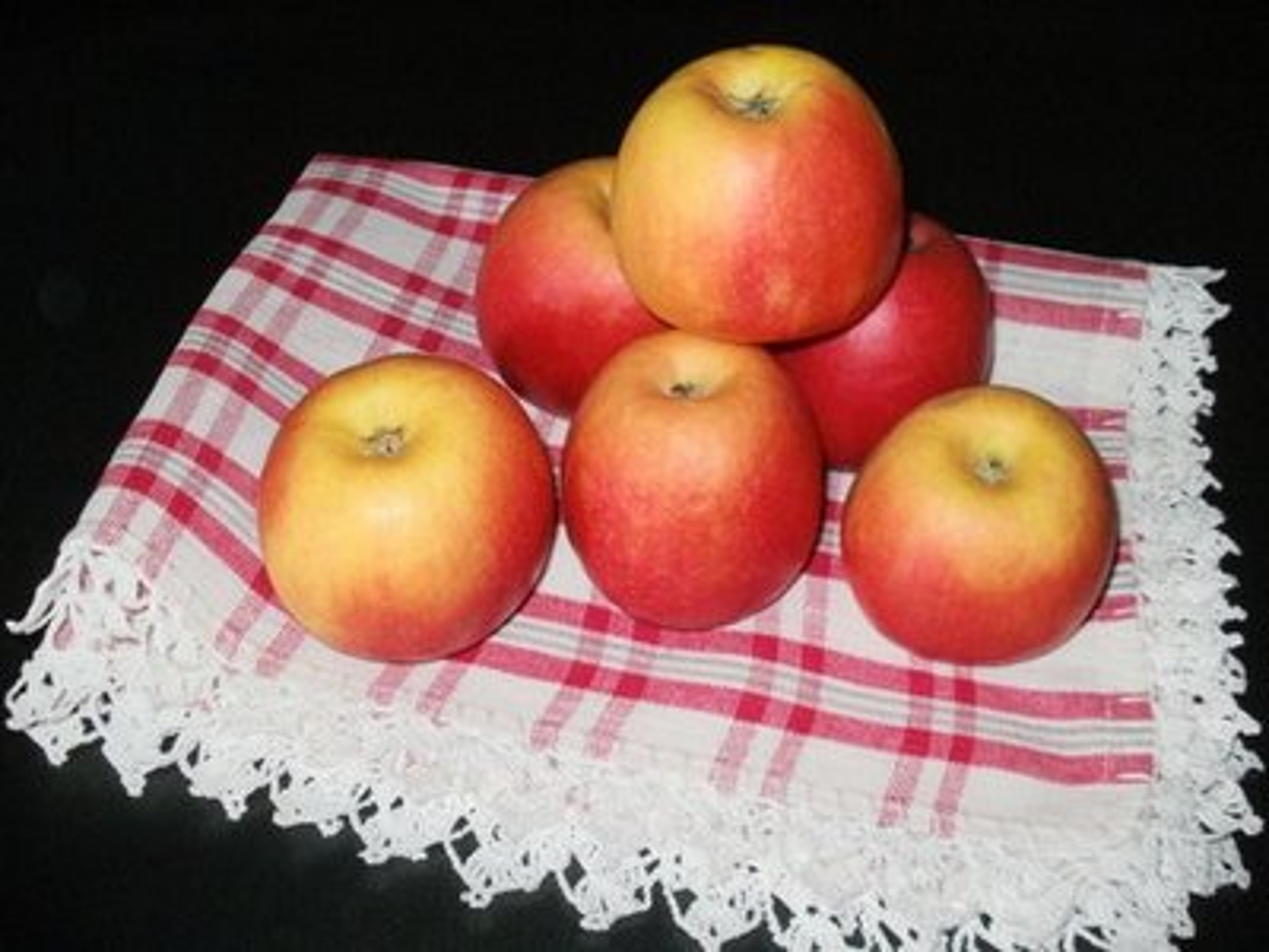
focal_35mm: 36
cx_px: 634
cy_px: 476
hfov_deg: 51.4
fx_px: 1320
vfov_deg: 39.7
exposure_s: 1/30
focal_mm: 6.3
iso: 400
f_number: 3.5
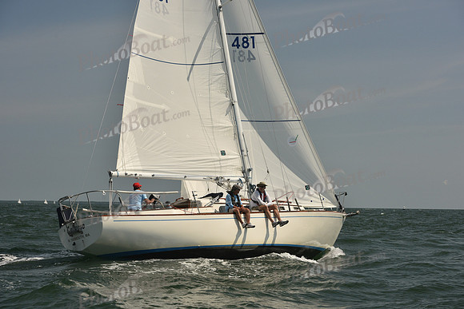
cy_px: 154
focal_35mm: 70
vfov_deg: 19.5
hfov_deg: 28.8
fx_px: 902
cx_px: 232
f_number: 8
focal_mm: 70
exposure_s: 1/1000
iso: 320
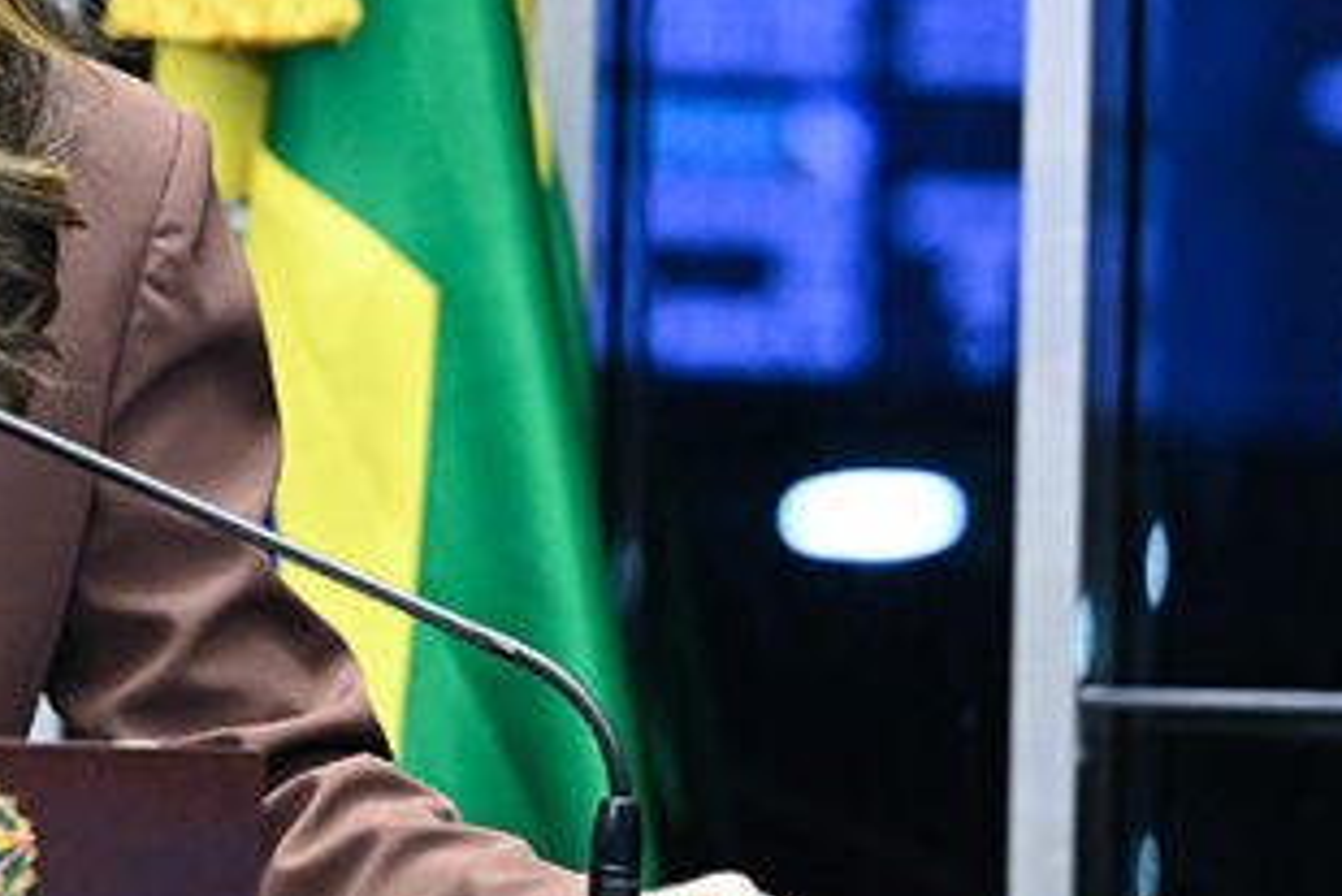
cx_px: -229
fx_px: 16596
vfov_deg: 3.1
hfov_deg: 4.6
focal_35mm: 445
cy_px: 54
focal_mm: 120
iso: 3200
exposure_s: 1/100
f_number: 2.8
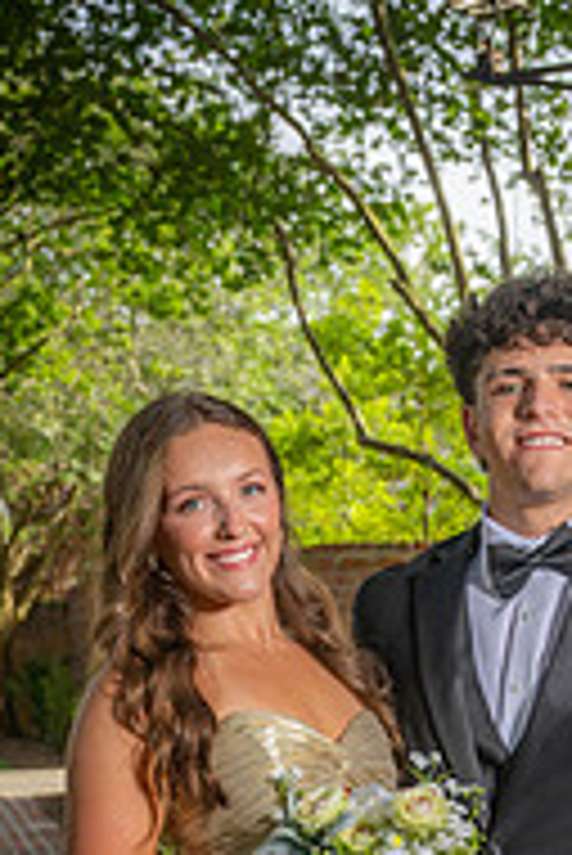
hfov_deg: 15.0
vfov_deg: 21.4
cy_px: 958
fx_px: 2141
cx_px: 536
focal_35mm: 90
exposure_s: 1/160
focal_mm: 38
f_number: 5.6
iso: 100
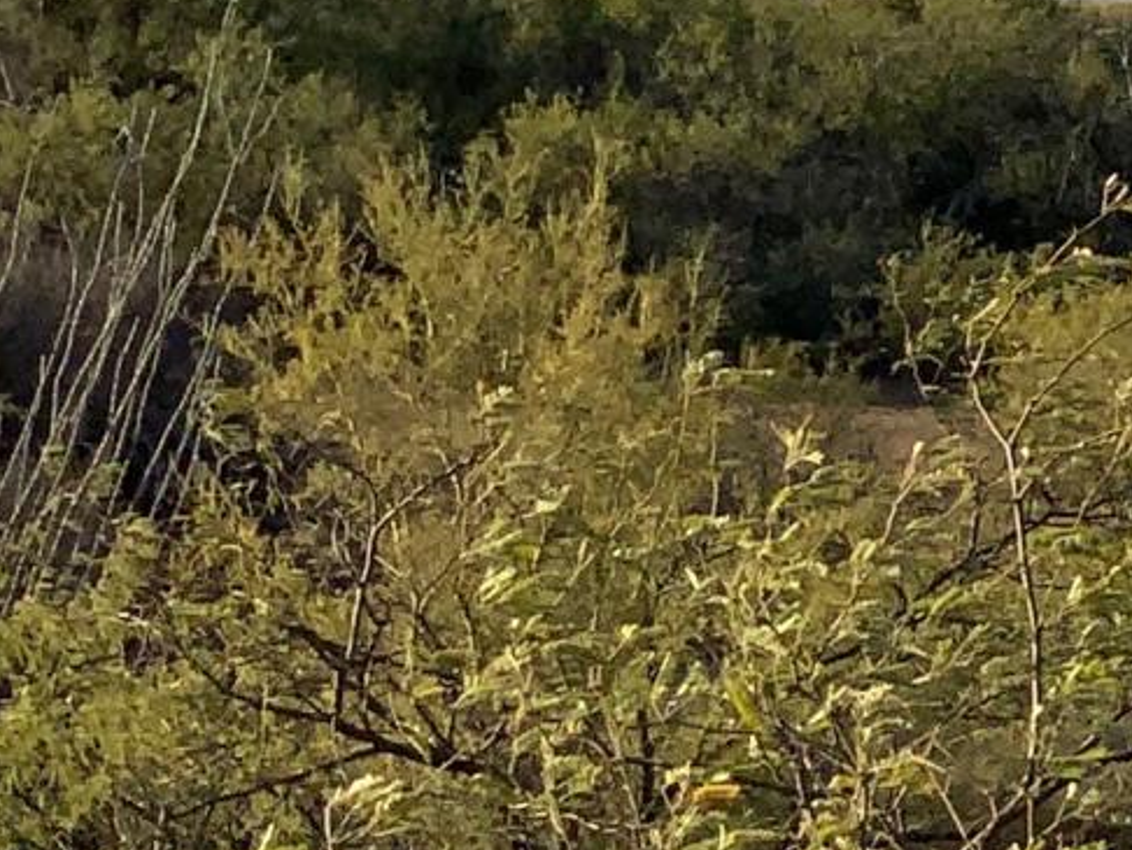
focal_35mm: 179
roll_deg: -3.4
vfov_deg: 8.3
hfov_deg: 9.1
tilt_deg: -1.6
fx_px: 5856
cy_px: 144
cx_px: 3289
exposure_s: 1/1342
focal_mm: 3
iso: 16
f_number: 1.8
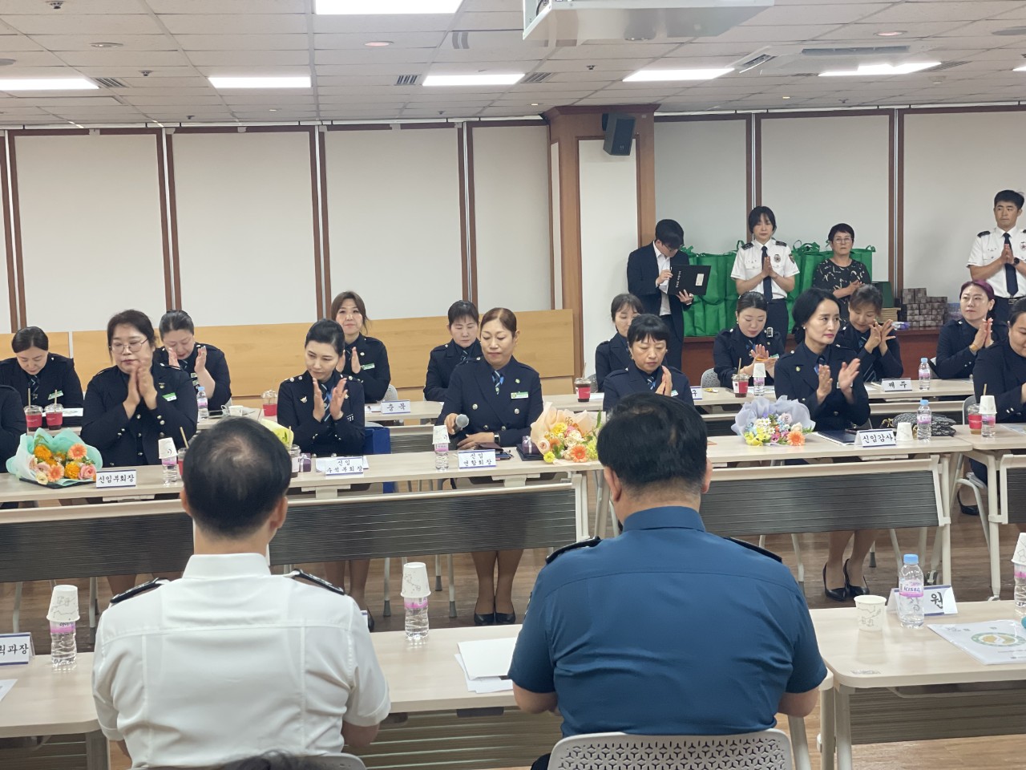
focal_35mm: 52
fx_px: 1541
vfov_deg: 28.0
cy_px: 385
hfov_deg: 36.8
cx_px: 513
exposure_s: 1/120
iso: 200
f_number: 2
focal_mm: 6
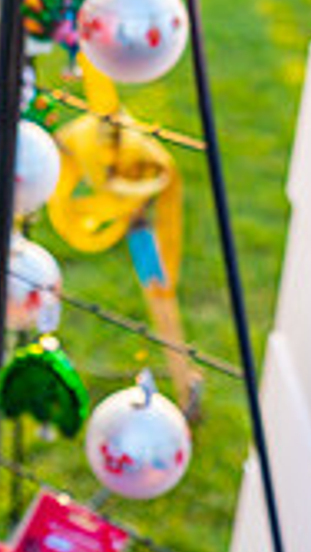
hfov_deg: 11.8
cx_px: -122
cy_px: 0
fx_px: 1451
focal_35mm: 99
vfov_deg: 20.9
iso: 100
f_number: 2.8
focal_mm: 35
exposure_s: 1/160
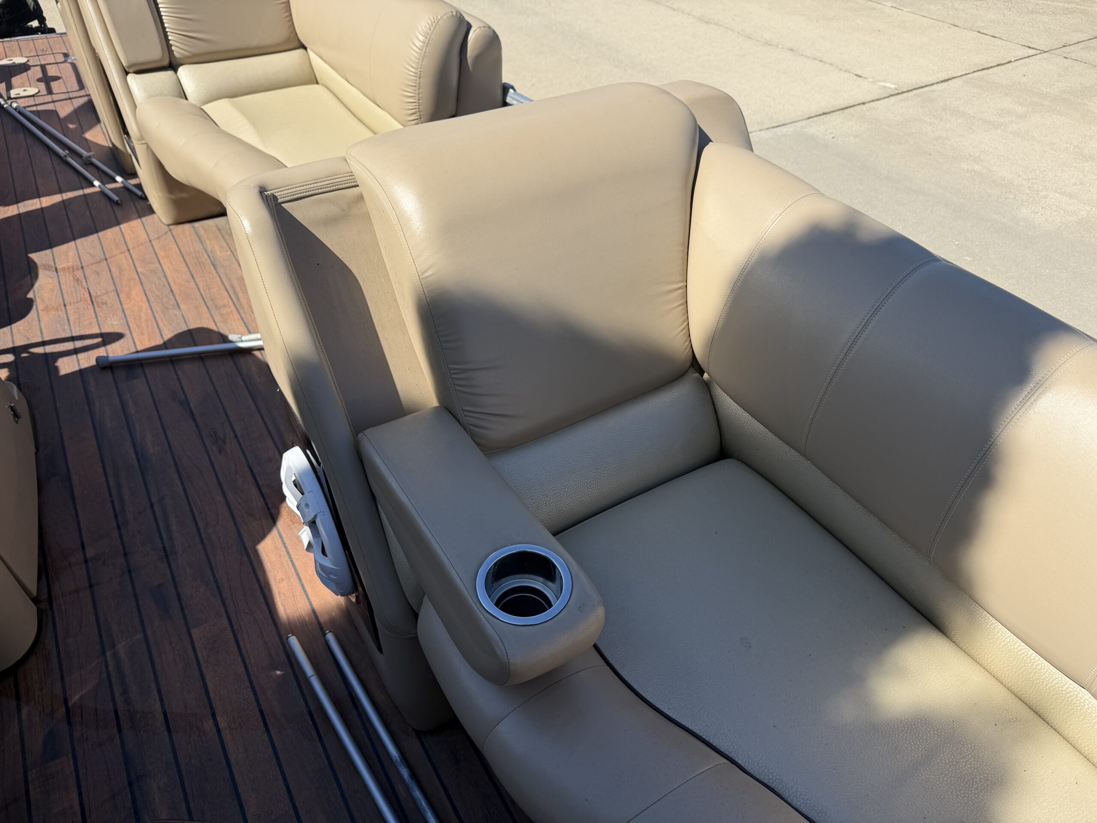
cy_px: 412
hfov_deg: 71.6
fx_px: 761
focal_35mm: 24
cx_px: 548
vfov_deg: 56.8
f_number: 1.78
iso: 80
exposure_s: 1/3759
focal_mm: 6.76
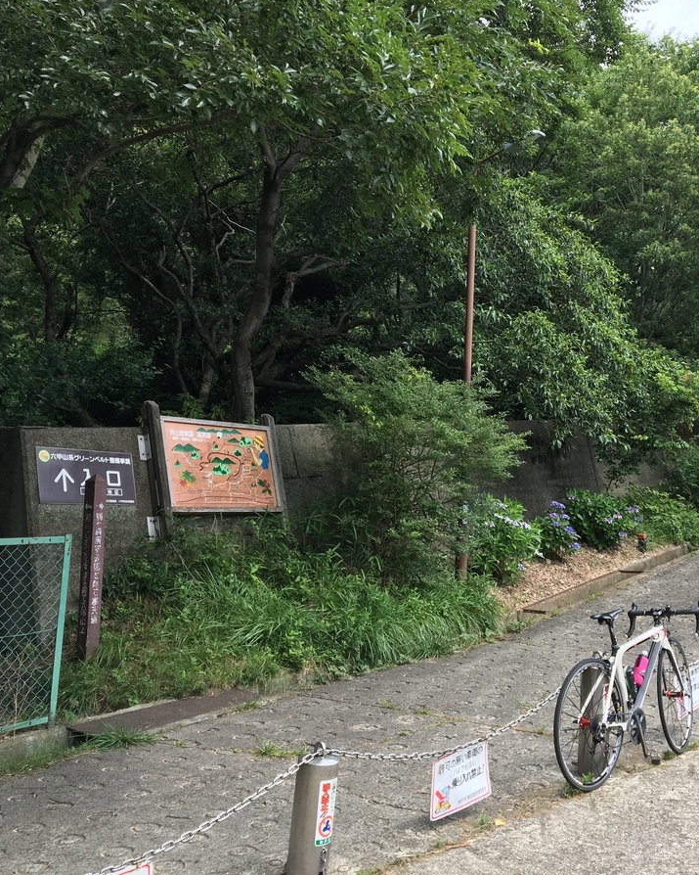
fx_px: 983
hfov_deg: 38.8
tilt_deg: +3.7
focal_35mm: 38
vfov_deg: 47.9
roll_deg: -2.8
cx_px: 447
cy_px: 436
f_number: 2.2
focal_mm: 4.15
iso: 25
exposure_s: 1/373
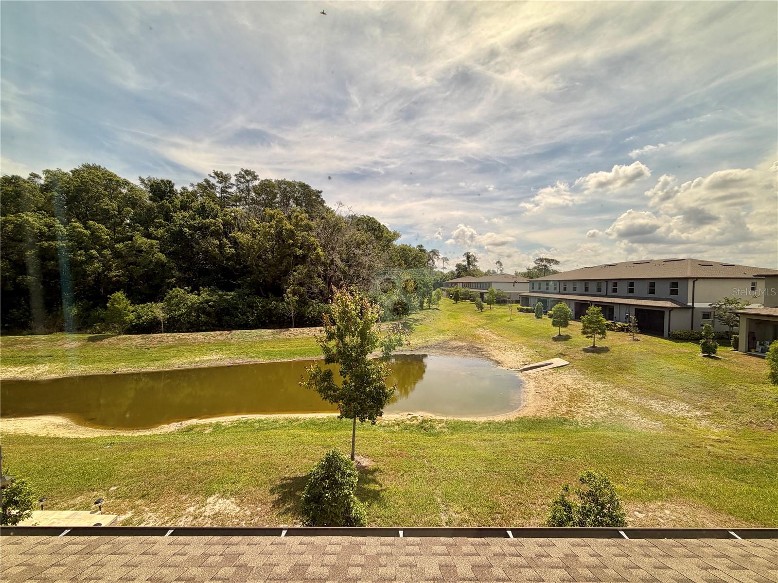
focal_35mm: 14
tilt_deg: -1.0
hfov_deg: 102.1
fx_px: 315
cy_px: 292
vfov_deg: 85.7
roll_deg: -0.8
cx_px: 389
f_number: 2.2
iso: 20
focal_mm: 2.22
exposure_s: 1/789
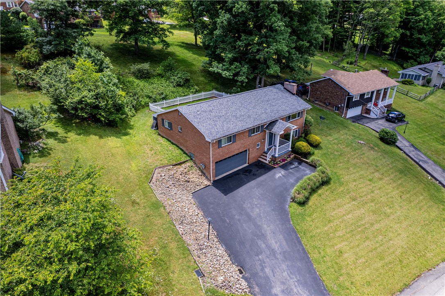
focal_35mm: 22
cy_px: 148
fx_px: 272
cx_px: 222
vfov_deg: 57.2
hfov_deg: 78.6
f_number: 2.8
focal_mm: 8.38
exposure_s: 1/1250
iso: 100
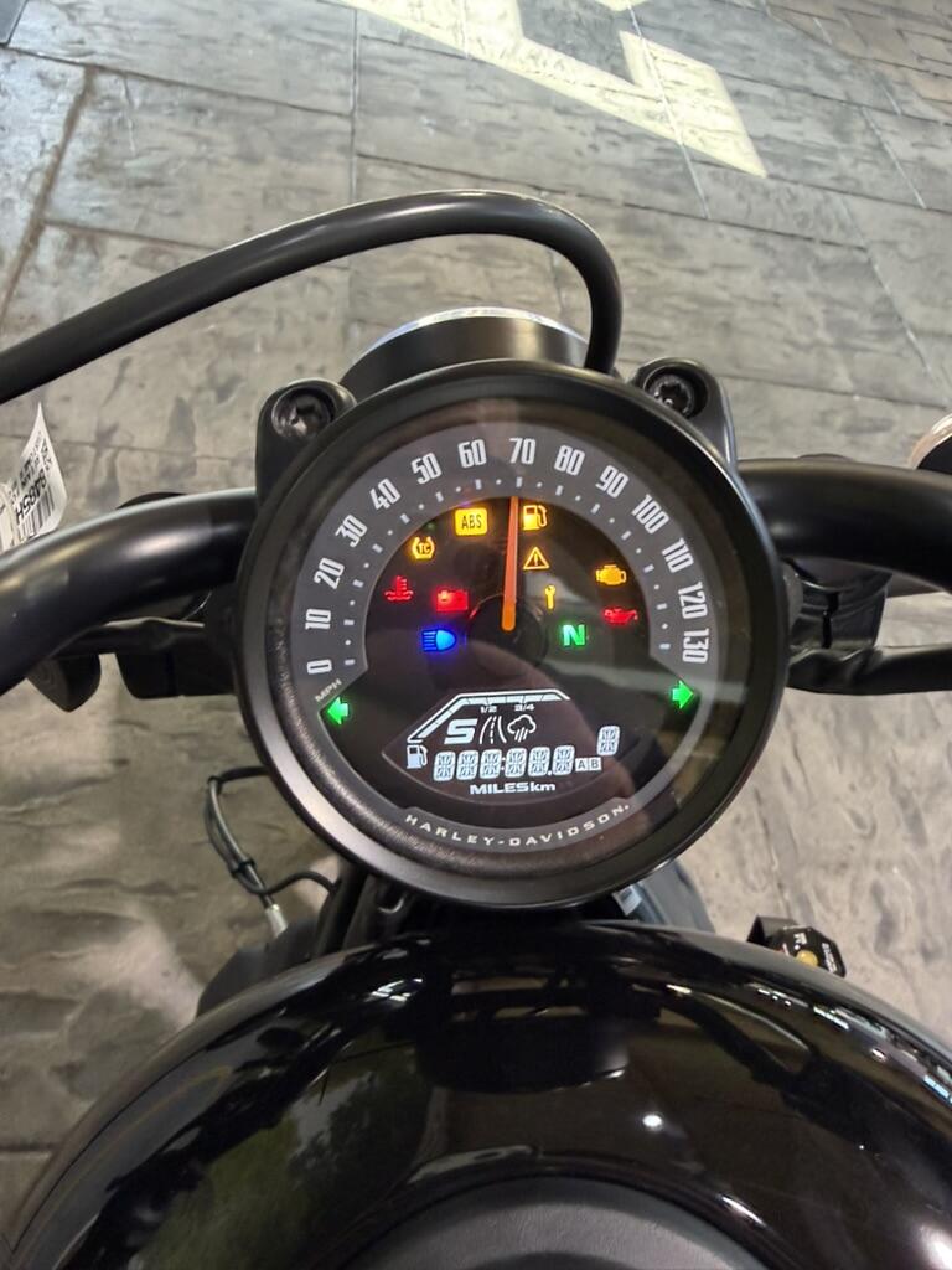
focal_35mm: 24
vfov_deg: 71.6
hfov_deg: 56.8
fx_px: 880
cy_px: 635
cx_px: 476
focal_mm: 2.22
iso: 320
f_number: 2.2
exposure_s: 1/60
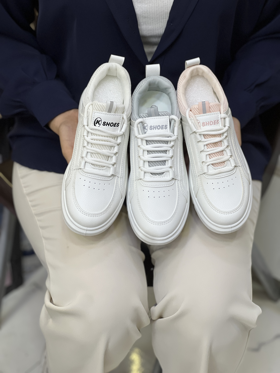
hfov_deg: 19.1
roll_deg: -3.6
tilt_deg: -37.8
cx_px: 140
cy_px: 186
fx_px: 830
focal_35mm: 77
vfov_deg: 25.3
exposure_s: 1/100
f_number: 2.8
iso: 80
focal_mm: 9
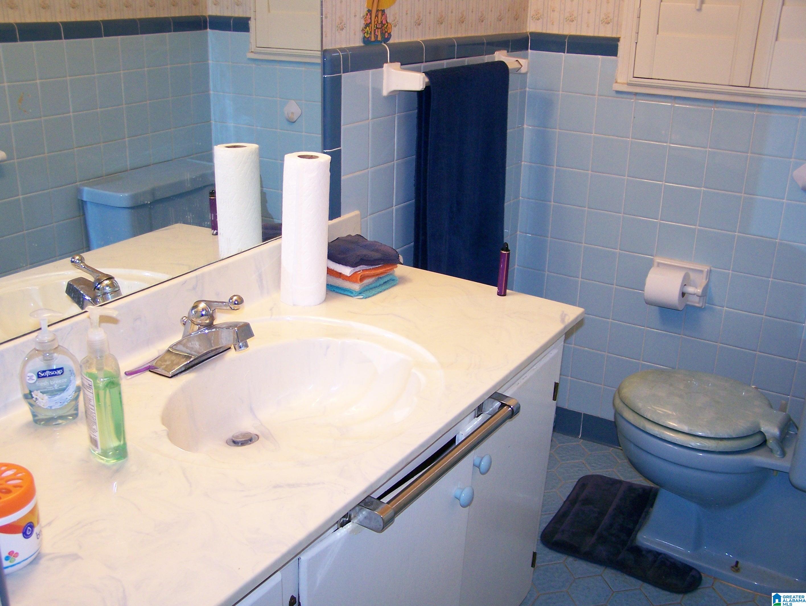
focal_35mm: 38
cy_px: 303
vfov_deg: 37.8
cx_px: 403
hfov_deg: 48.9
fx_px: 885
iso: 160
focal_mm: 6.3
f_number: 2.8
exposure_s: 1/80
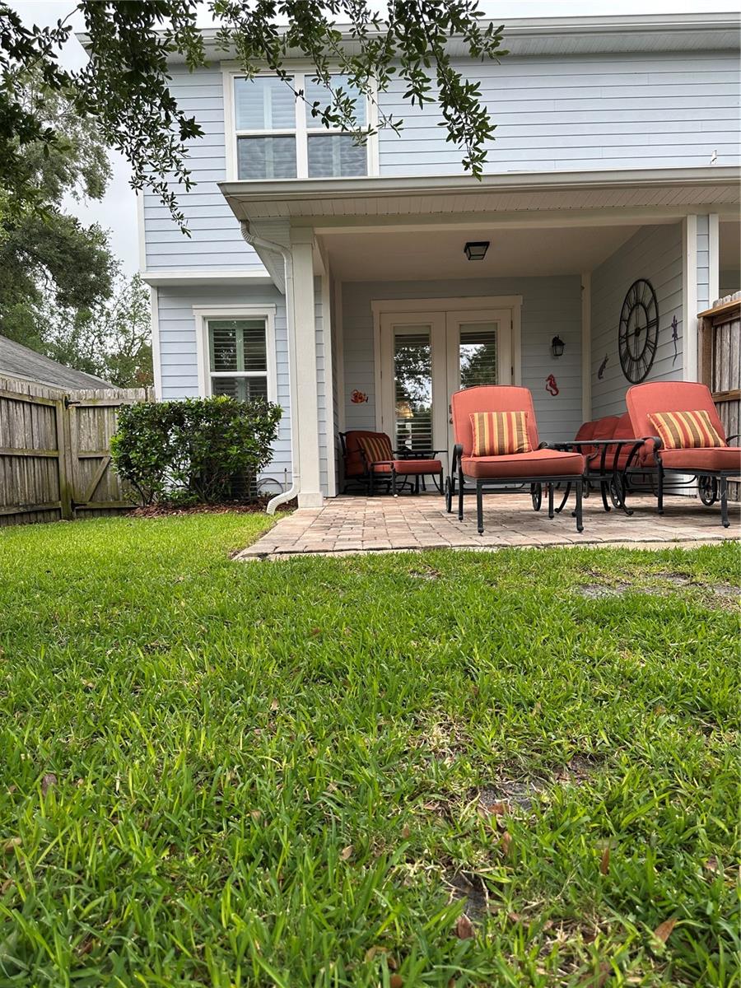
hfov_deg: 56.8
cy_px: 494
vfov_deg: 71.6
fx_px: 685
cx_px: 370
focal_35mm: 24
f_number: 1.78
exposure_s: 1/623
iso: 80
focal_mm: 6.86
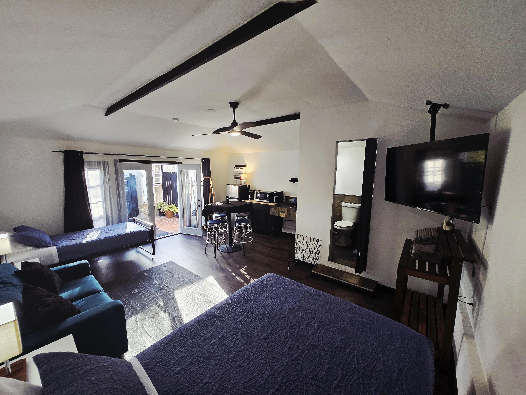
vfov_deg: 89.9
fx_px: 198
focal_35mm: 13
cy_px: 198
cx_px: 263
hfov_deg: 106.2
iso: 80
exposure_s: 1/60.2
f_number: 2.2
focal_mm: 1.7
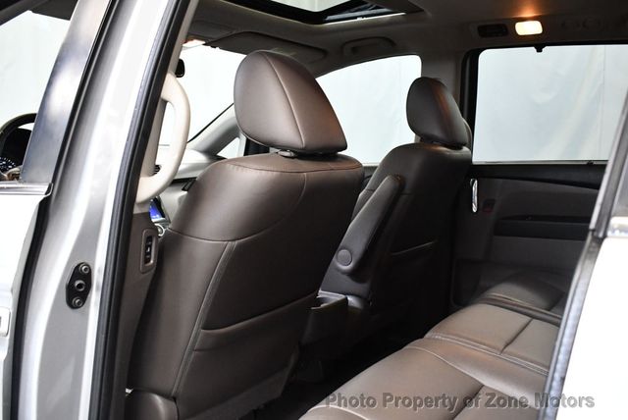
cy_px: 210
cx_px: 314
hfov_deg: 53.1
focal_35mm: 36
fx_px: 629
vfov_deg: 36.9
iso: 3200
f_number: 3.5
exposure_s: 1/100
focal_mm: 18
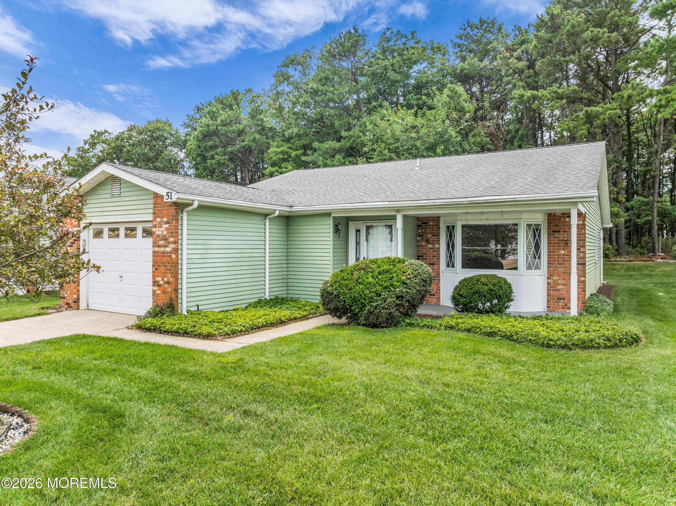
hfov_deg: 71.6
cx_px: 338
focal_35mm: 24
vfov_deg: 56.8
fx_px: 468
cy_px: 253
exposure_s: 1/5000
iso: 300
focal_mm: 12.29
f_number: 2.8
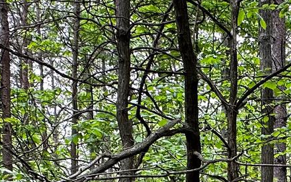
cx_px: 288
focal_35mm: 69
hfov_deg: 28.1
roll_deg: +0.3
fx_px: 547
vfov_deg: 17.1
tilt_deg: -6.3
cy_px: 272
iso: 160
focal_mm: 2.22
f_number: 2.2
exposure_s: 1/99
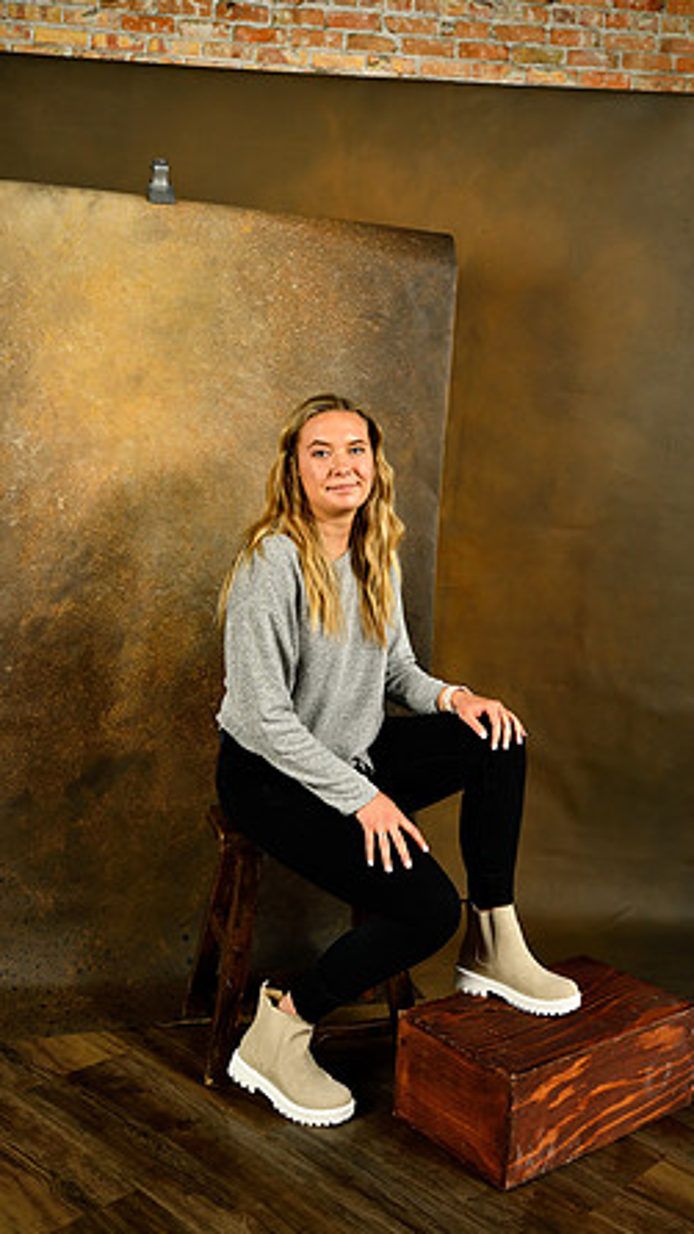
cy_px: 620
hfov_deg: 31.9
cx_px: 409
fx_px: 1210
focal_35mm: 37
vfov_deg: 54.0
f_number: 4.5
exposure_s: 1/250
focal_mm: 35
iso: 400
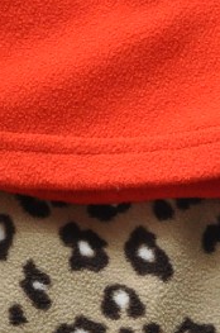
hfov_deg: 4.2
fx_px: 3013
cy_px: 310
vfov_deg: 6.3
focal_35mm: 327
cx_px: -139
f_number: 4.5
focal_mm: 38
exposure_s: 1/80
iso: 1000
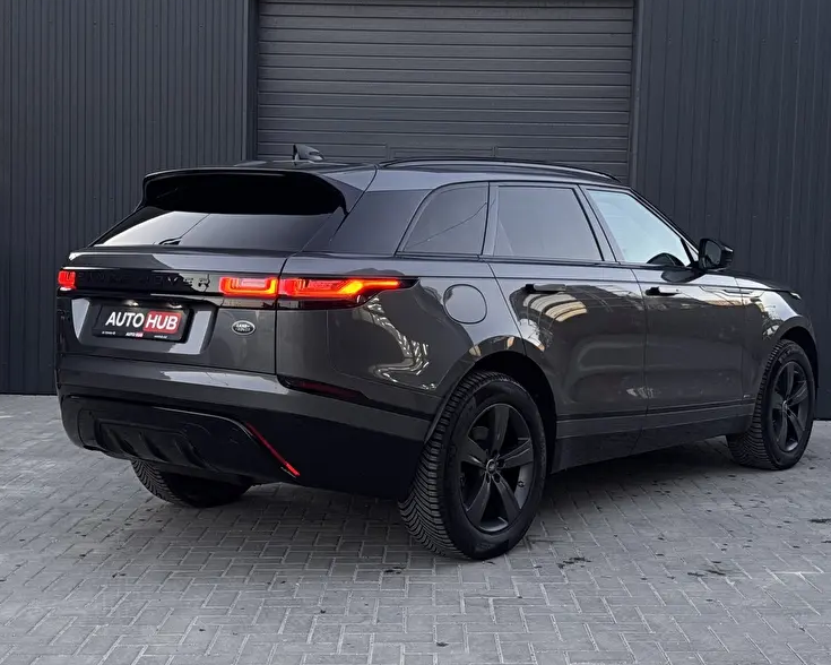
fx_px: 1254
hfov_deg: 36.6
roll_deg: -1.5
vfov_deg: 29.7
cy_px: 327
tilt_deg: -1.9
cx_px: 436
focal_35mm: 51
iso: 64
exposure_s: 1/50
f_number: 1.78
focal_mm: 6.76
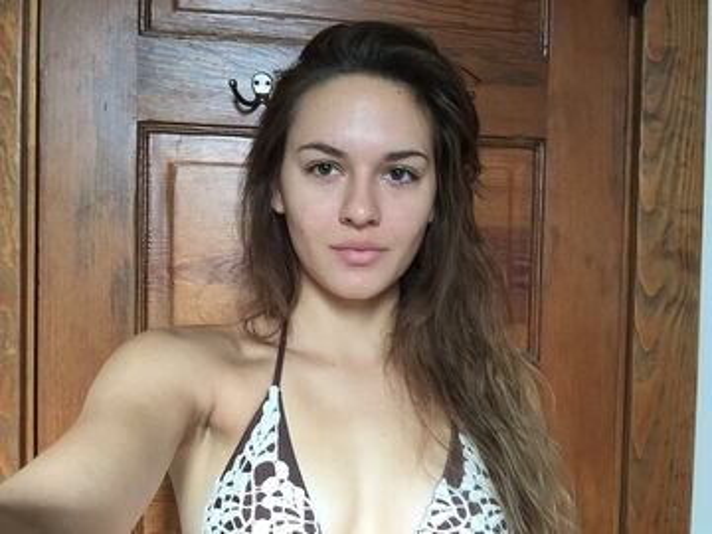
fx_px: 638
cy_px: 267
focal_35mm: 31
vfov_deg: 45.4
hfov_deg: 58.4
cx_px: 356
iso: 40
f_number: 2.2
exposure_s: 1/60
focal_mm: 2.65
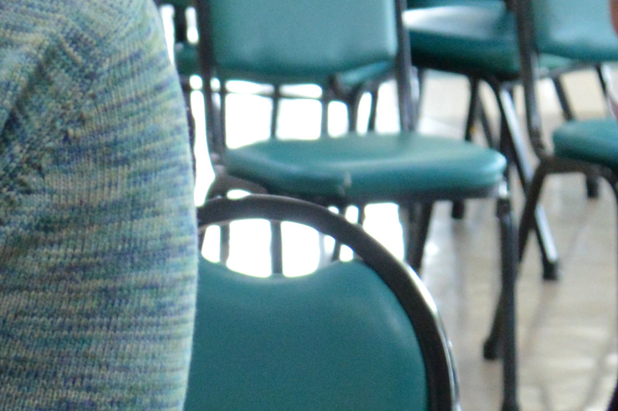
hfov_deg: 9.5
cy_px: 376
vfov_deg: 6.5
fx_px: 3619
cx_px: -283
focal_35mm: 211
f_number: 3.5
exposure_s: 1/60
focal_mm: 24
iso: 900
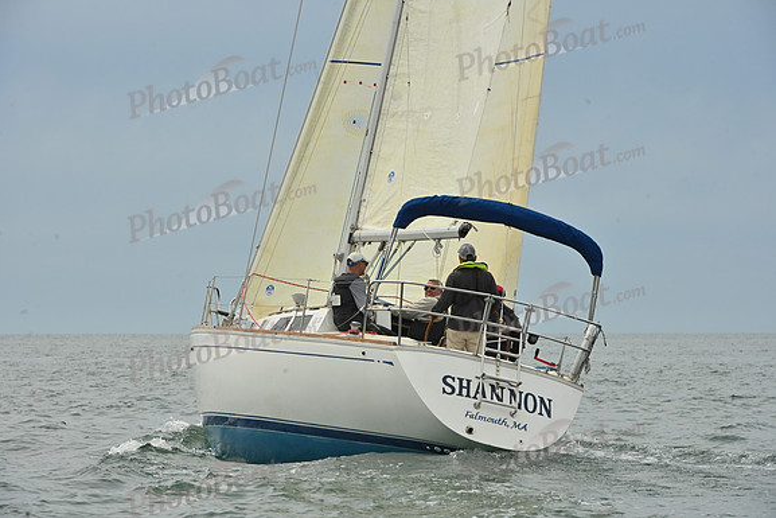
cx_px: 387
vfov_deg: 6.8
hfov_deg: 10.2
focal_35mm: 201
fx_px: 4333
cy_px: 259
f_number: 13
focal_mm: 200
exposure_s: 1/800
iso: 320
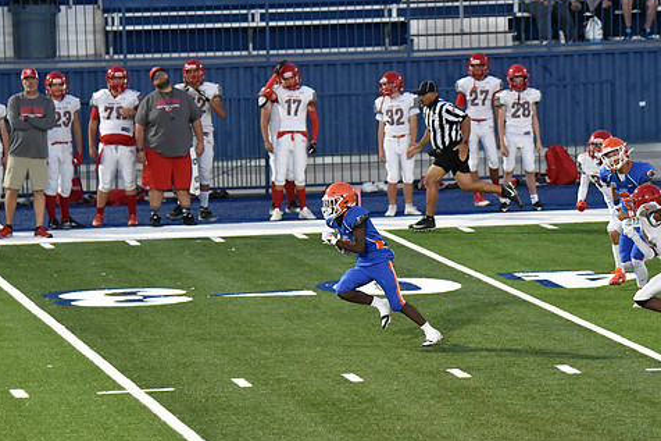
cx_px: 353
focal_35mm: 317
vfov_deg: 4.3
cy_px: 226
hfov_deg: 6.5
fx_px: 5818
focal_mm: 260
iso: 12800
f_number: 5.6
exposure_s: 1/1000
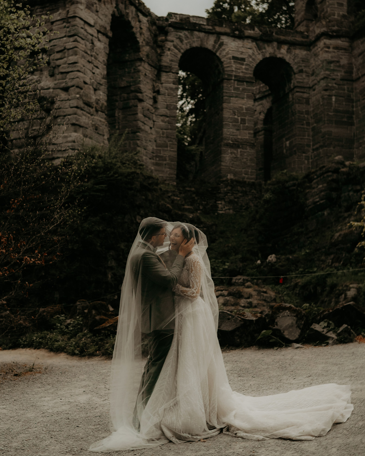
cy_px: 193
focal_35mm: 40
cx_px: 181
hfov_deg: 37.3
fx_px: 540
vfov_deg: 45.6
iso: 640
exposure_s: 1/160
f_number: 2.2
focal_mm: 35
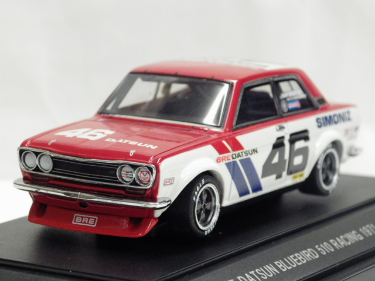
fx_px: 1831
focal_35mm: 169
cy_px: 140
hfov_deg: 11.7
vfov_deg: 8.8
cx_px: 188
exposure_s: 1/40
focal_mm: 30.4
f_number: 5.3
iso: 800
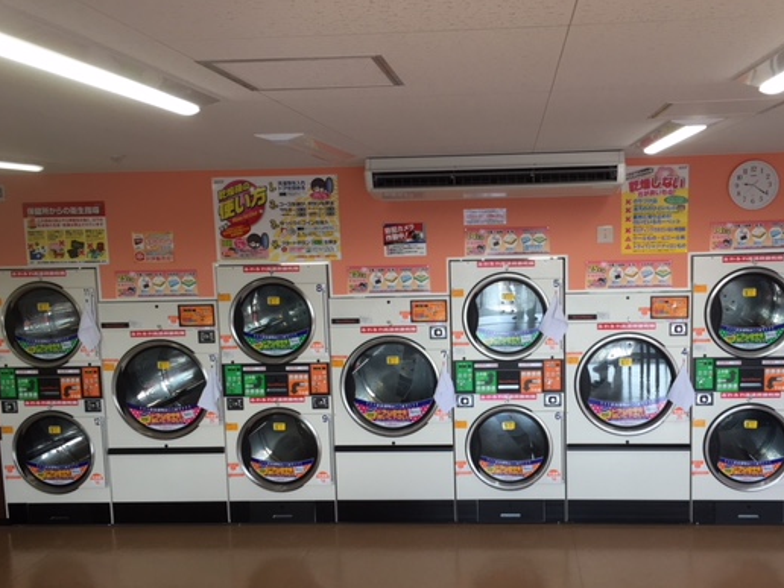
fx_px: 815
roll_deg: +1.5
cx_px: 460
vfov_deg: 39.6
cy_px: 325
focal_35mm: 36
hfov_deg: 51.1
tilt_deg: -6.8
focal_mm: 4.15
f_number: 2.2
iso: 40
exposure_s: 1/120
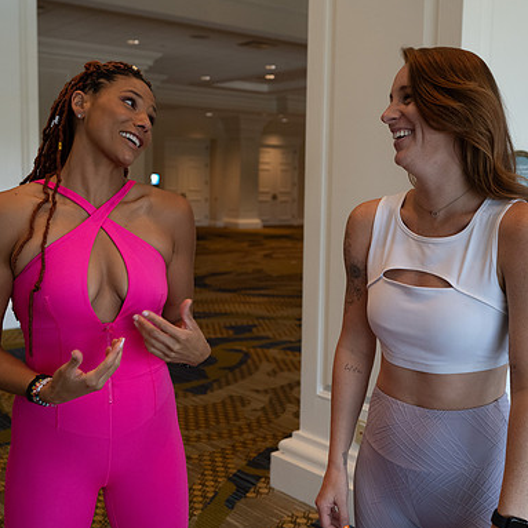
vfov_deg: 37.6
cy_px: 264
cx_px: 255
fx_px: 777
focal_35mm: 45
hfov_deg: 37.5
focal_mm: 35
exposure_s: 1/200
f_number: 4
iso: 1600
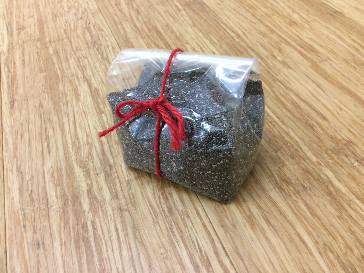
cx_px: 182
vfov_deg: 48.2
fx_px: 305
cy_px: 136
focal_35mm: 29
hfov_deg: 61.7
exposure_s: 1/33
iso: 320
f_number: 2.2
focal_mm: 4.15
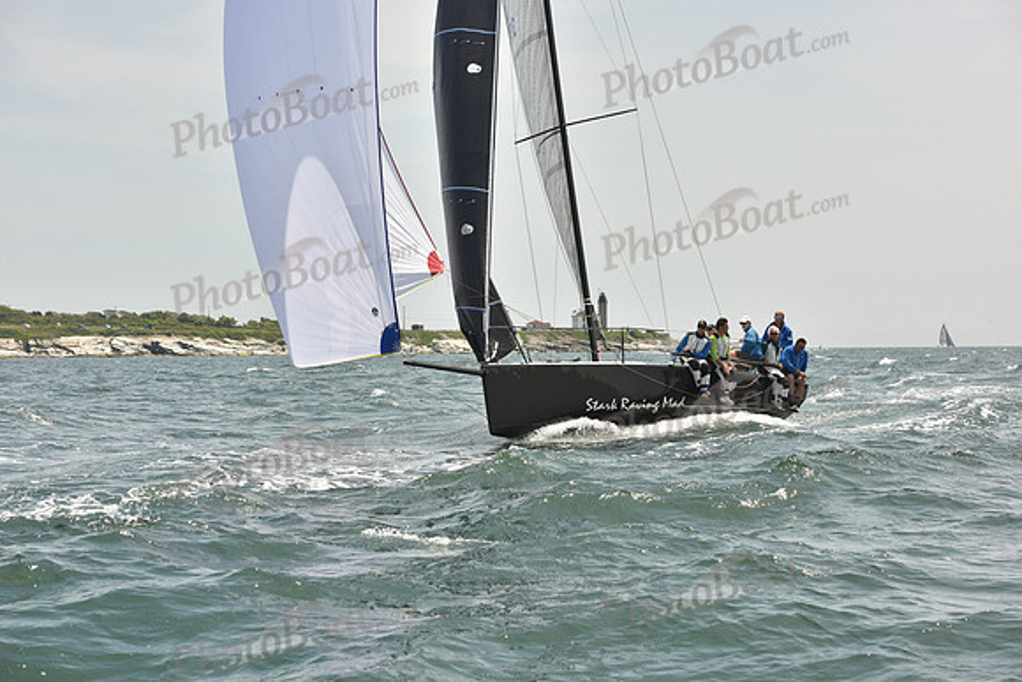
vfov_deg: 19.5
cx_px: 511
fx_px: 1988
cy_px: 341
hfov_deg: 28.8
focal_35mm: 70
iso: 400
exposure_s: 1/1600
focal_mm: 70
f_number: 9
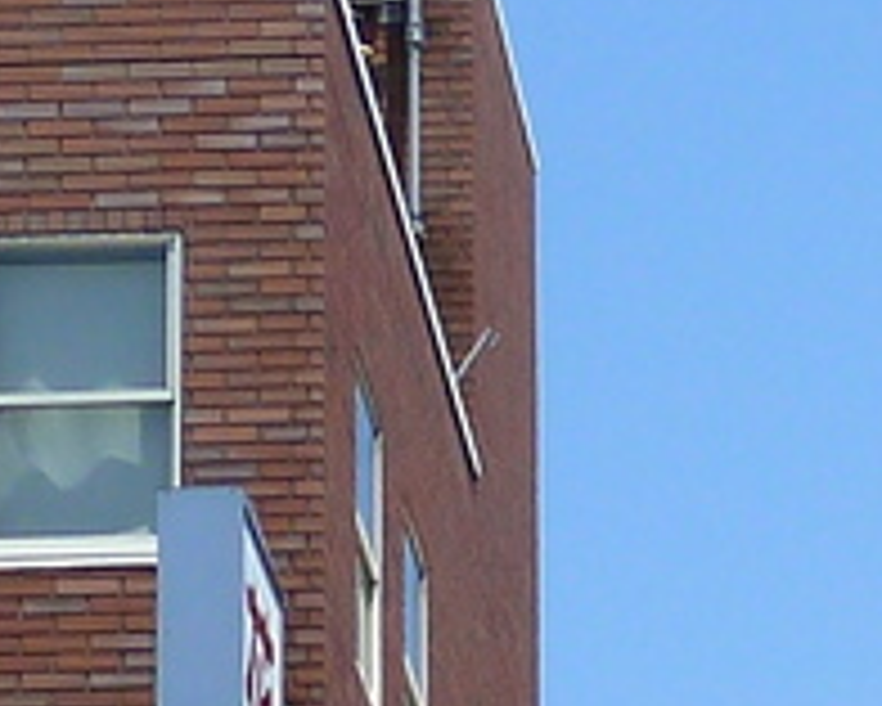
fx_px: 6660
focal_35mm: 255
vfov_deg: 5.8
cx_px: 1260
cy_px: 1799
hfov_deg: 7.5
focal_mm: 5.3
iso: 80
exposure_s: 1/500
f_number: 4
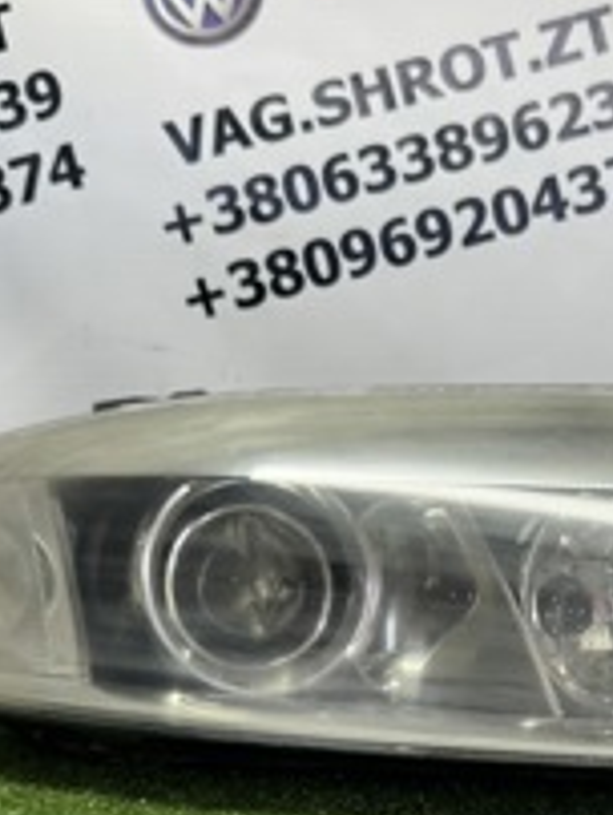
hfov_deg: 25.1
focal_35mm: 57
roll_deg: -0.9
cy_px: 642
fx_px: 1343
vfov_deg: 32.9
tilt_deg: -5.1
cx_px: 524
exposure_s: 1/230
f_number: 1.78
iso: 64
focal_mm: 6.76
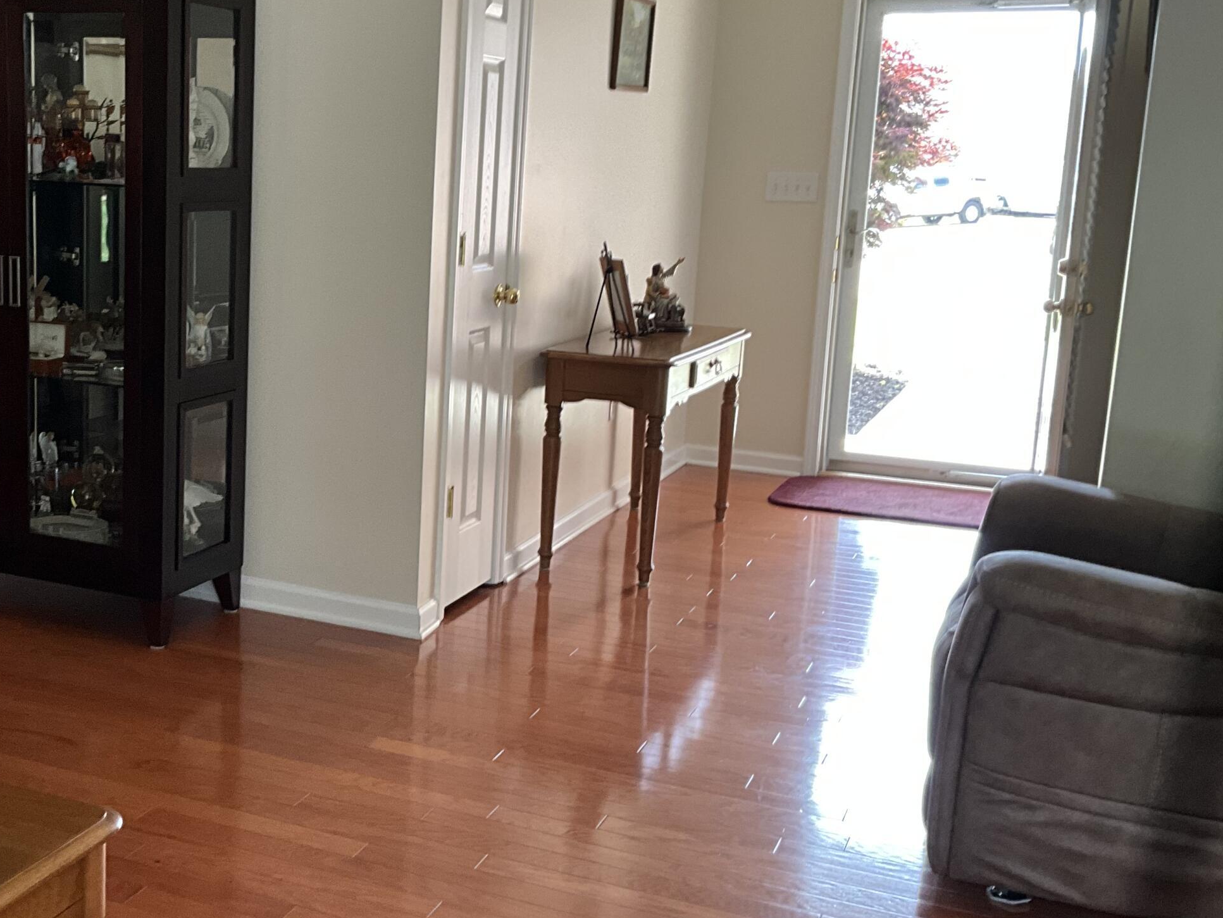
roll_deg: -1.8
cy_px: 443
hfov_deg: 41.1
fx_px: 1590
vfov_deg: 32.2
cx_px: 333
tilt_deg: -10.1
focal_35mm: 45
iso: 64
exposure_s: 1/62
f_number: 1.8
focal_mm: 3
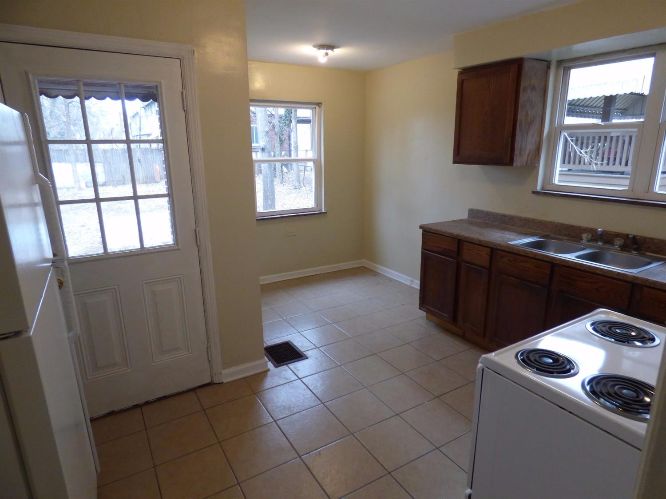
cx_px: 333
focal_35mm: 20
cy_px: 250
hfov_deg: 81.8
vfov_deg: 65.9
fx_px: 385
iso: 320
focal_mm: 3.58
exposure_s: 1/60
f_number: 2.8
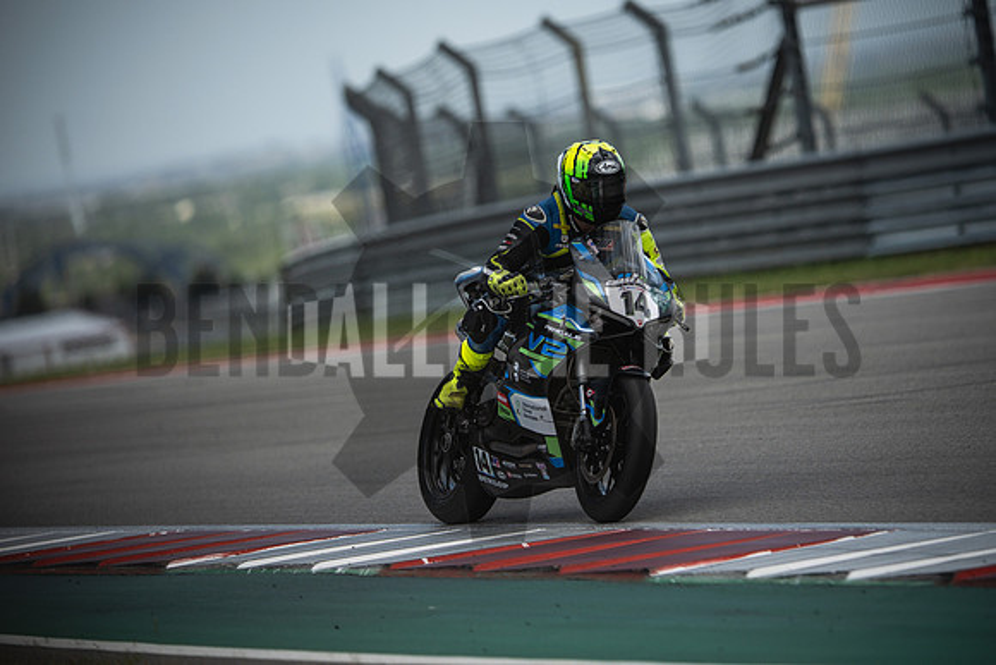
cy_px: 332
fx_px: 8302
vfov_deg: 4.6
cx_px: 498
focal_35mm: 300
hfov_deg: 6.9
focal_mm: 200
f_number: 2
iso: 250
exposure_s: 1/4000
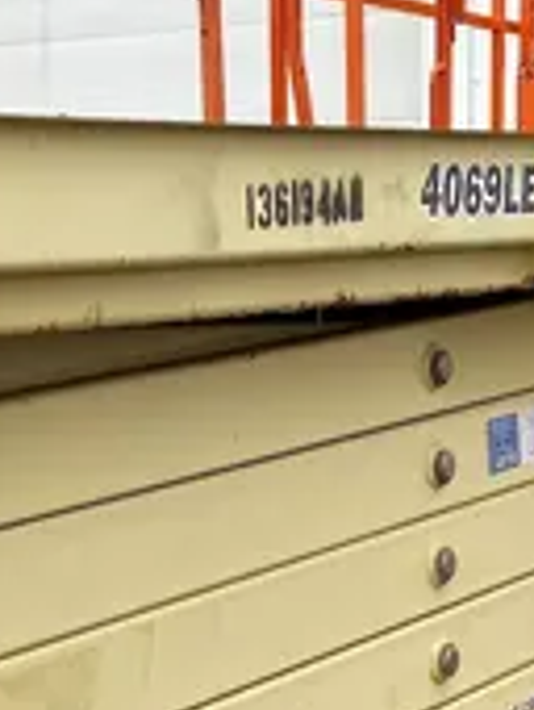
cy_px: 645
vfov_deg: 17.3
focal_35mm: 112
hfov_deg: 13.3
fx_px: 2298
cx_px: 242
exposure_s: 1/495
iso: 32
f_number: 1.8
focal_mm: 4.25
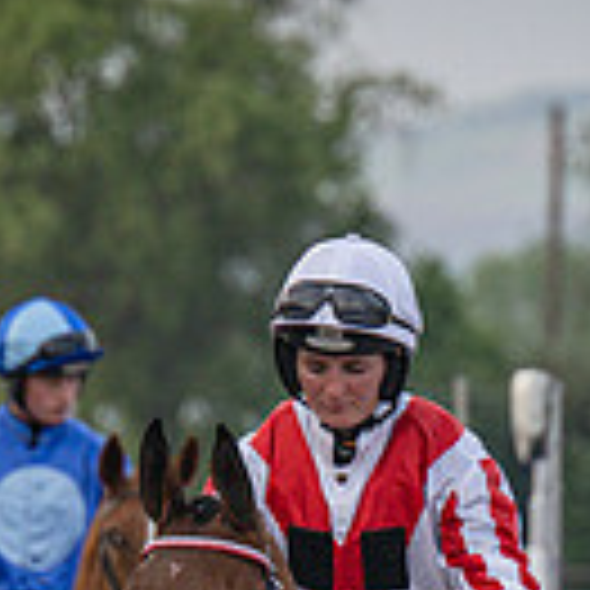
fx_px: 16526
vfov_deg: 2.0
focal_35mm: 857
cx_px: 673
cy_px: 622
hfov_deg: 2.0
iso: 400
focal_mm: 150
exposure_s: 1/1250
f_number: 4
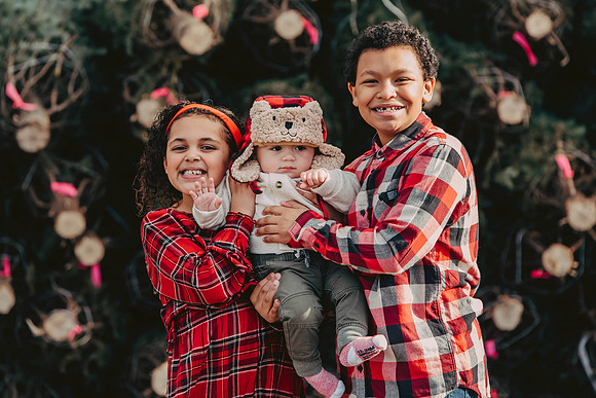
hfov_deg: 8.9
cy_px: 168
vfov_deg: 6.0
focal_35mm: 231
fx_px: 3826
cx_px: 275
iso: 800
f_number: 4.5
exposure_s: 1/800
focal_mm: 200
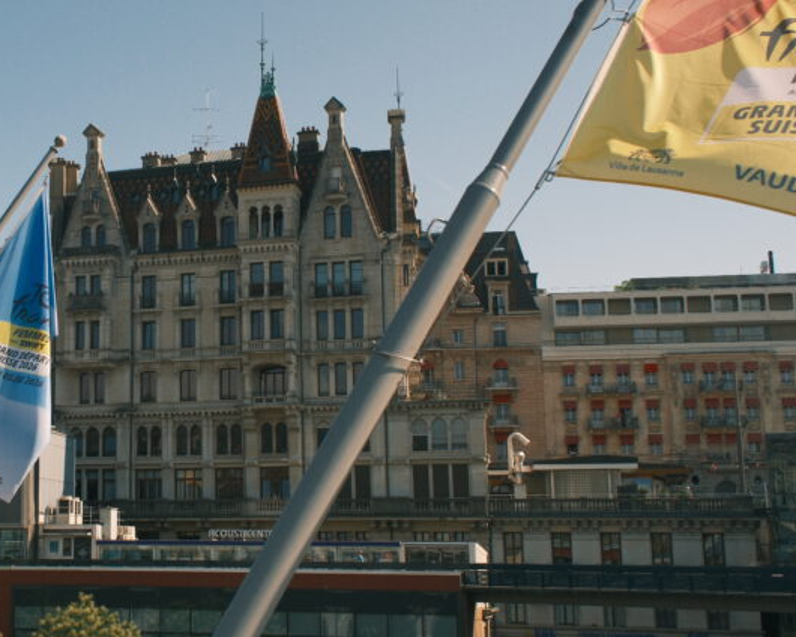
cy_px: 321
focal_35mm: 58
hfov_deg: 31.2
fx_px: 1366
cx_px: 99
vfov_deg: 26.2
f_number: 6.4
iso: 250
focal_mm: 21
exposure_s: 1/180
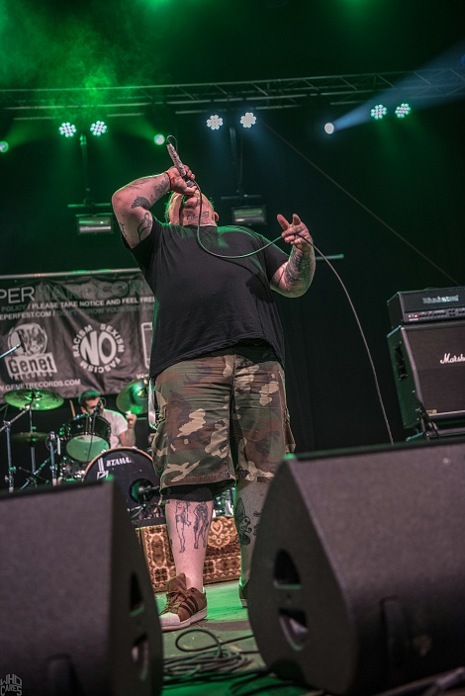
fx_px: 871
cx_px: 231
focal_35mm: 45
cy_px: 349
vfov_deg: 43.6
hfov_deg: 29.9
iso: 640
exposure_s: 1/100
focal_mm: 44
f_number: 2.8
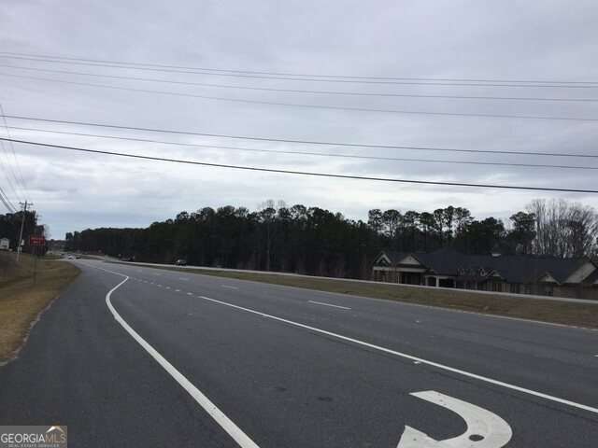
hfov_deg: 58.4
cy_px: 224
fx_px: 536
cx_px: 299
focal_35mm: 31
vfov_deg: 45.4
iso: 25
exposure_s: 1/1131
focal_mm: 3.3
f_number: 2.4
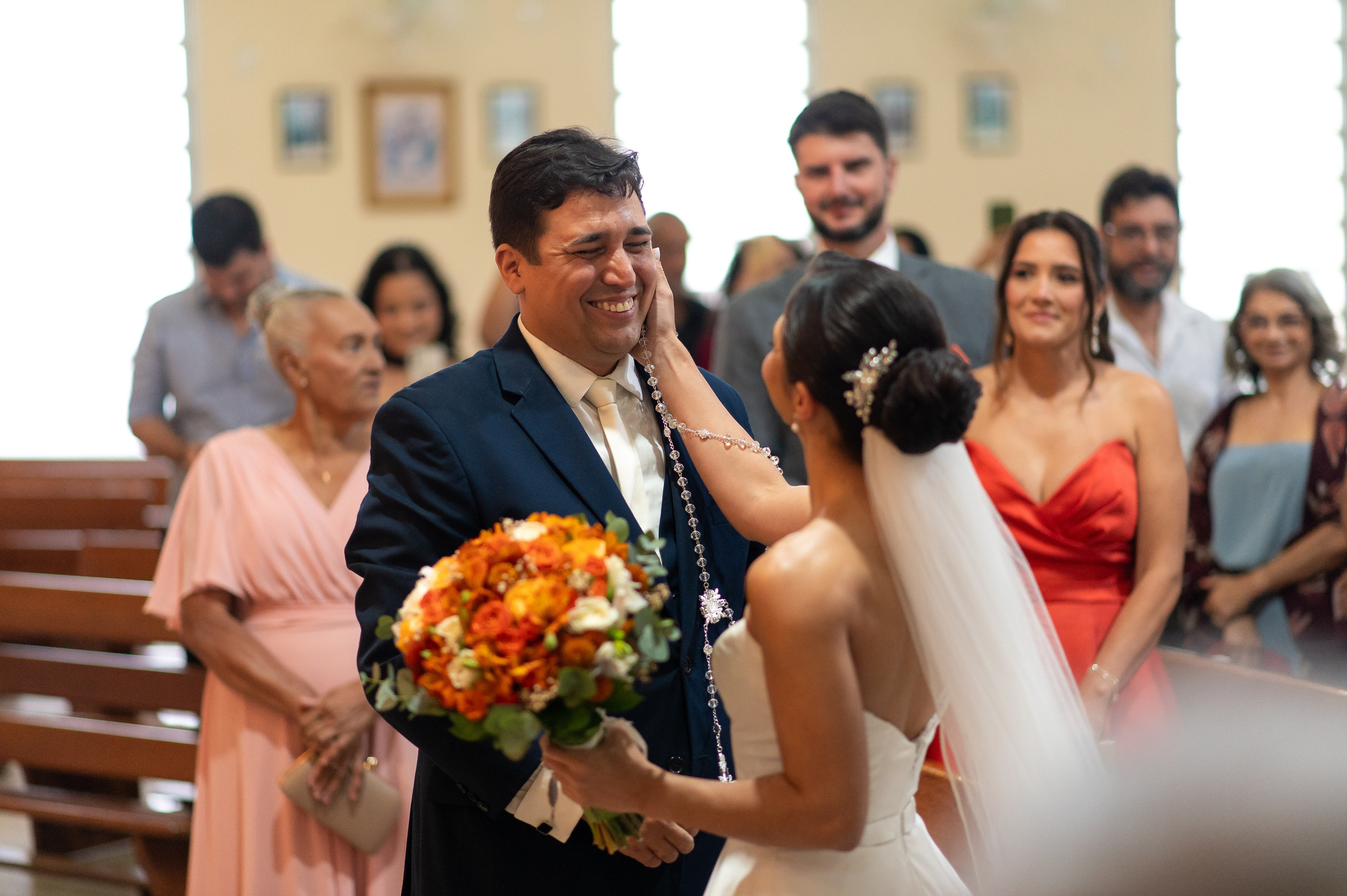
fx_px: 3178
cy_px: 448
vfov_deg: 16.0
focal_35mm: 85
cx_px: 674
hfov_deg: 23.9
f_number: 1.8
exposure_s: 1/320
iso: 2000
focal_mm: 85
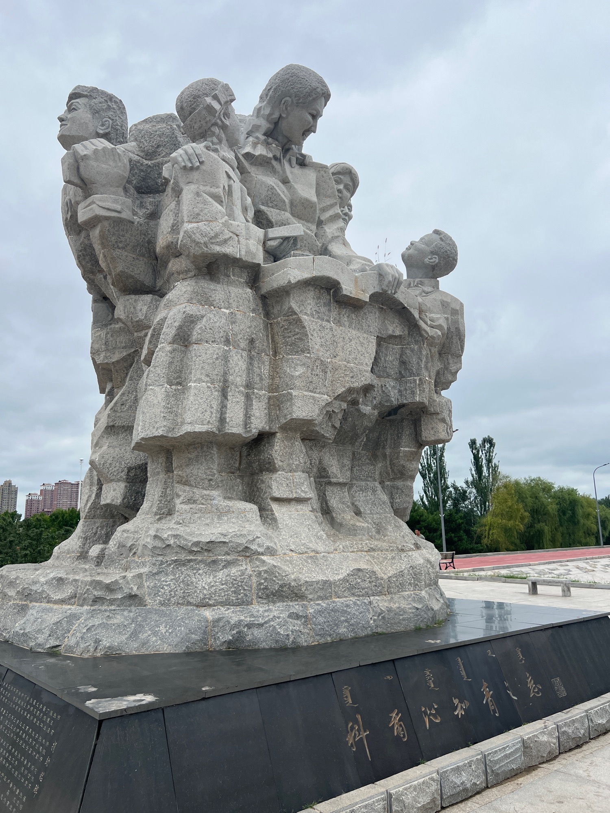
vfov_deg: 67.3
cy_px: 406
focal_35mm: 26
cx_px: 305
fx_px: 611
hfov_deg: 53.1
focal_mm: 5.7
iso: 50
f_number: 1.5
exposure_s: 1/3704
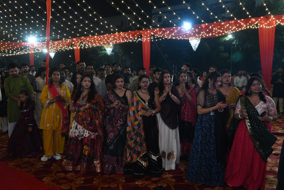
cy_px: 95
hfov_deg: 57.2
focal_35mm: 33
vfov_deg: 40.0
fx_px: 260
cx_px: 142
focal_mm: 22
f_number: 7.1
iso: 6400
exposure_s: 1/125
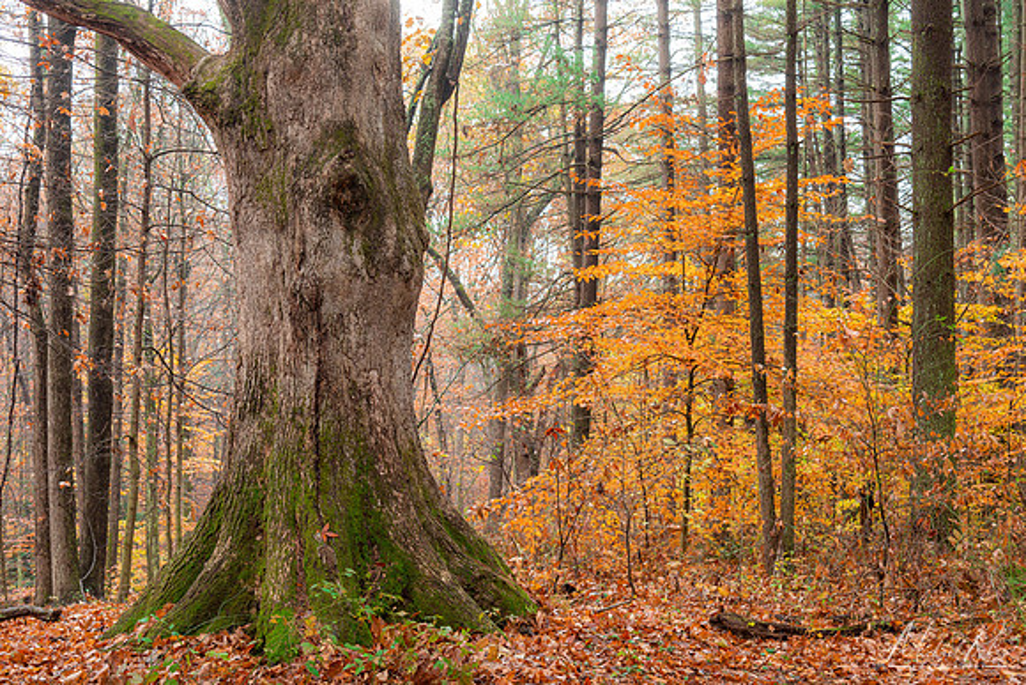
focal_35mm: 48
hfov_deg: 41.1
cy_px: 342
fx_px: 1368
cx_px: 513
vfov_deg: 28.1
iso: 100
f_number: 8
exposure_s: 1/3
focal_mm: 48
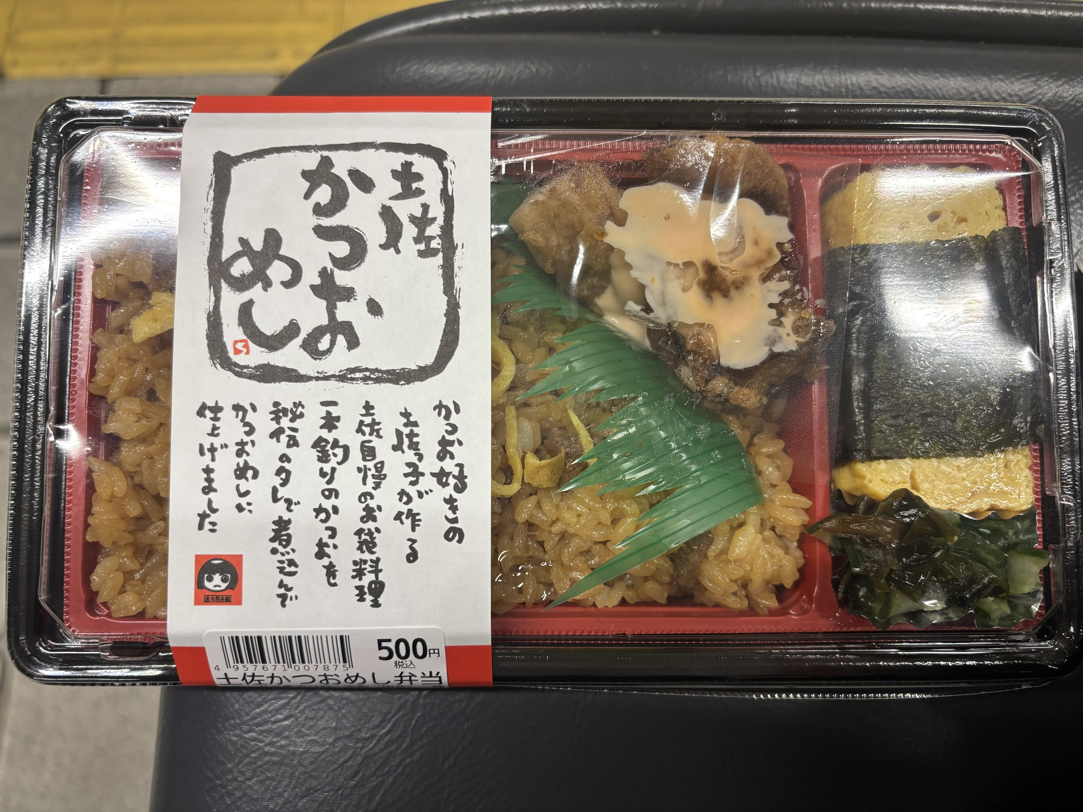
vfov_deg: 53.1
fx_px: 813
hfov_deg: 67.3
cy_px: 406
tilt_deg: -74.4
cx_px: 542
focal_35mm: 26
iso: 125
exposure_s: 1/120
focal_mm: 5.96
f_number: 1.6
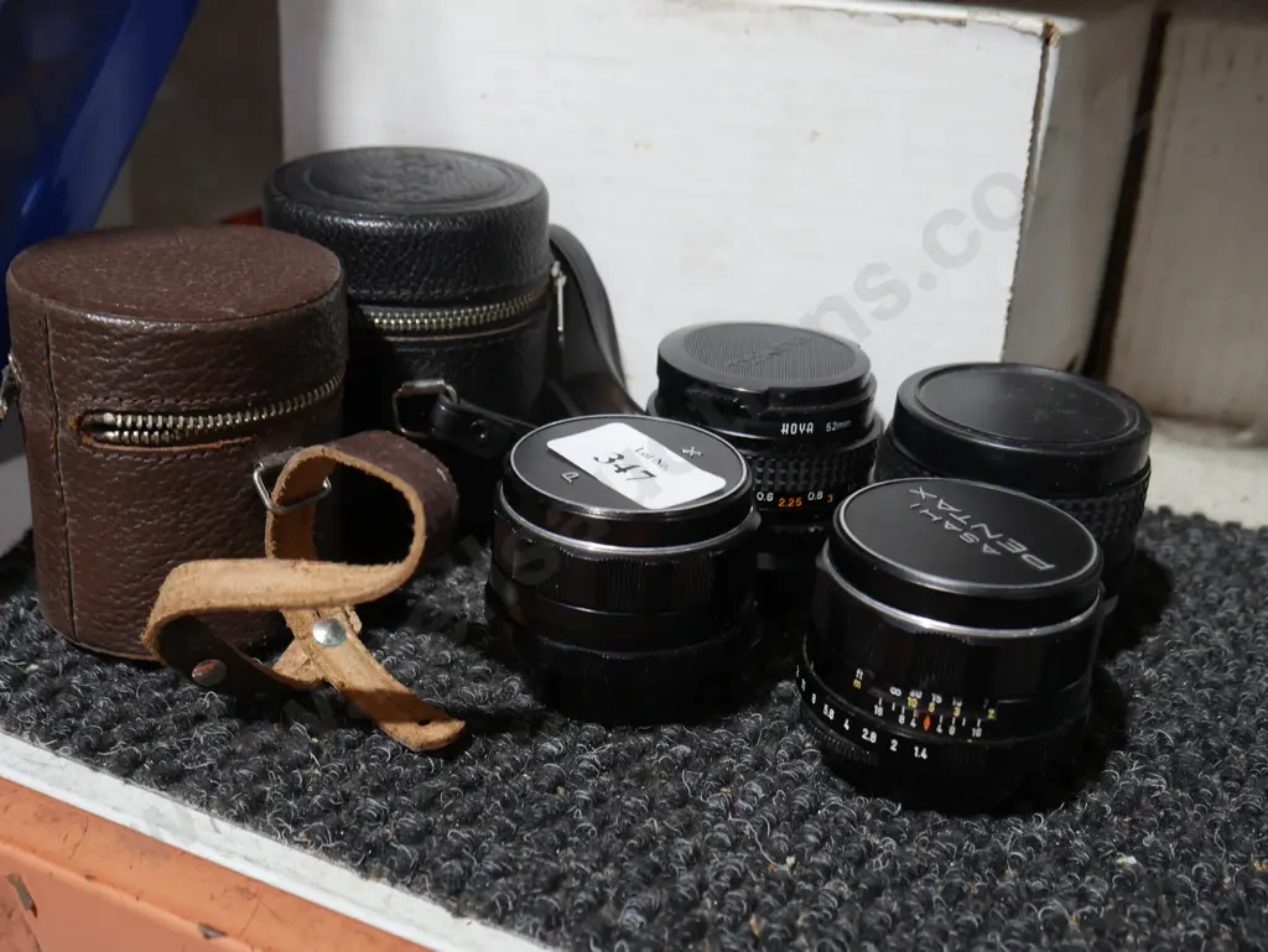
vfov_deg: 36.0
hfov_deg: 46.8
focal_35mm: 40
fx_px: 1466
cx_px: 634
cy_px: 476
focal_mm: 20
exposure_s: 1/60
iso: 640
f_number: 4.5
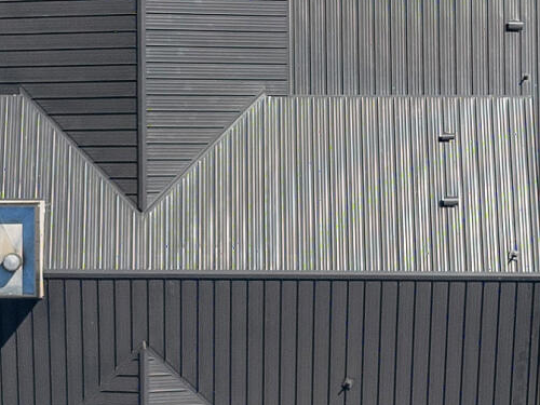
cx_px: 167
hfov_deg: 13.7
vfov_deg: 10.3
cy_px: 146
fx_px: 2246
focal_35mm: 144
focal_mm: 6.72
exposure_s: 1/1600
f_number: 1.7
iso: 130
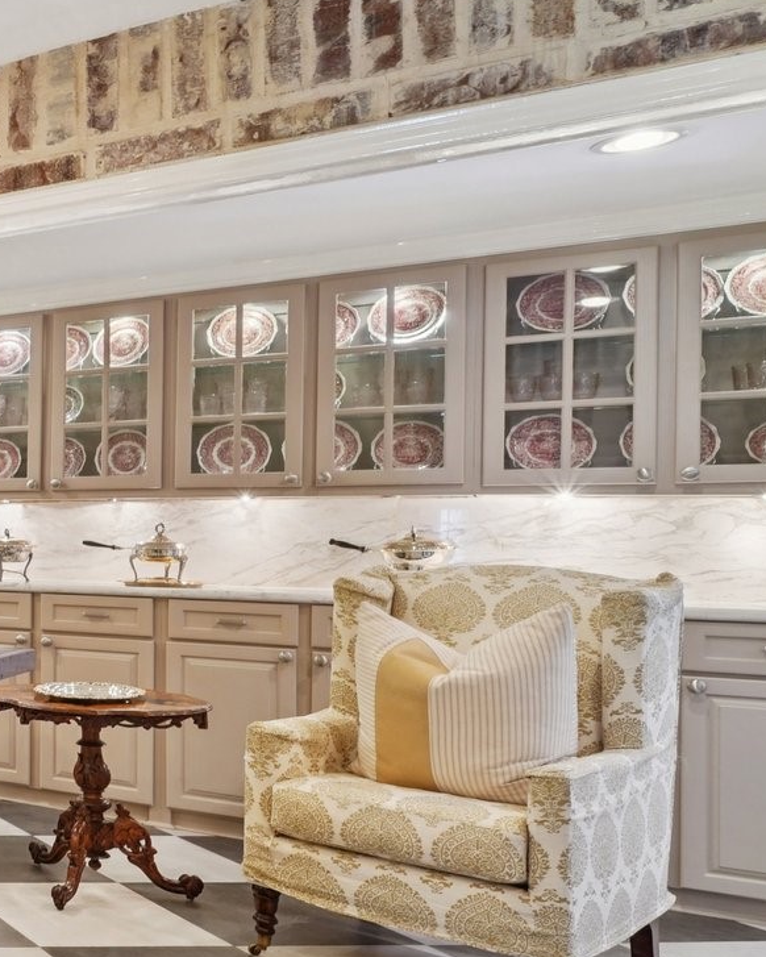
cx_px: -480
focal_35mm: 37
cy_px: 523
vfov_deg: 49.0
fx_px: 1048
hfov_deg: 25.3
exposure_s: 1/10
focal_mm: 14
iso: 500
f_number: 8
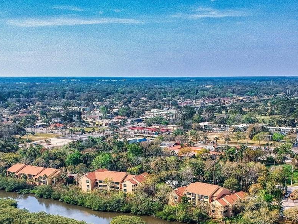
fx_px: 439
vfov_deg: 27.4
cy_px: 207
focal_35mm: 51
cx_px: 172
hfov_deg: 37.4
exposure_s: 1/1600
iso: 100
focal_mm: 4.49
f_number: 2.6
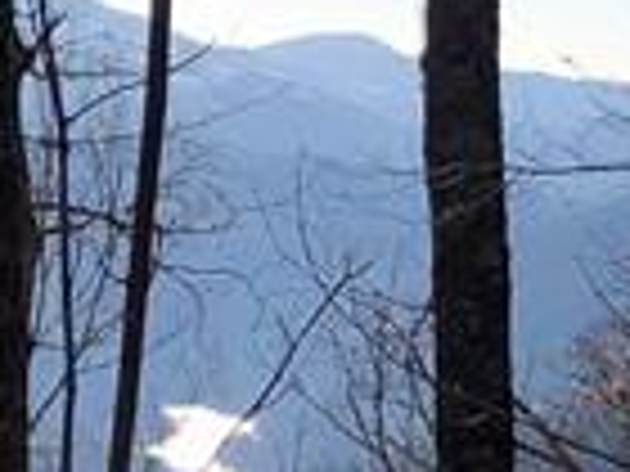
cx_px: 248
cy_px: 548
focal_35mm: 205
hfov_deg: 9.6
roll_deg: -0.7
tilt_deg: -4.6
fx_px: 3731
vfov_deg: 7.2
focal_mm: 3.99
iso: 20
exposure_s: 1/3205
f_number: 1.8
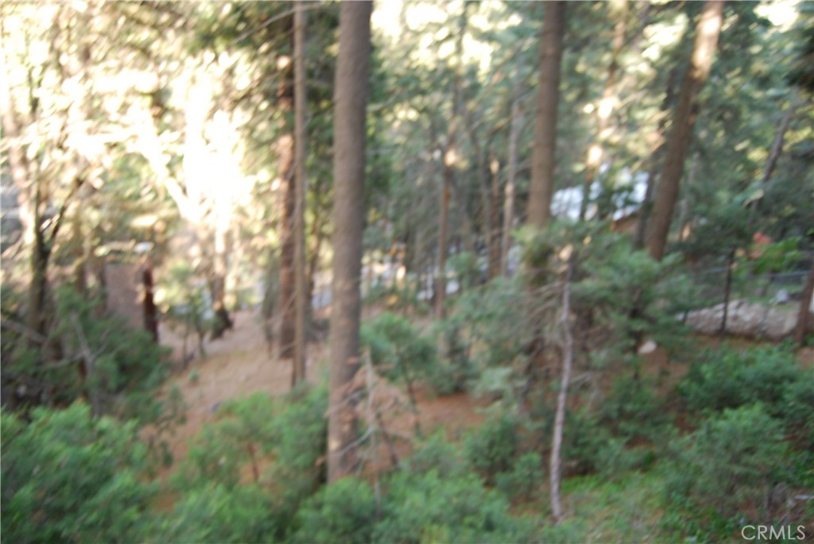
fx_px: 611
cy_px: 272
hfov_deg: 67.3
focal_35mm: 27
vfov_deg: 48.0
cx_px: 407
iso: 250
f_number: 3.5
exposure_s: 1/30
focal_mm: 18
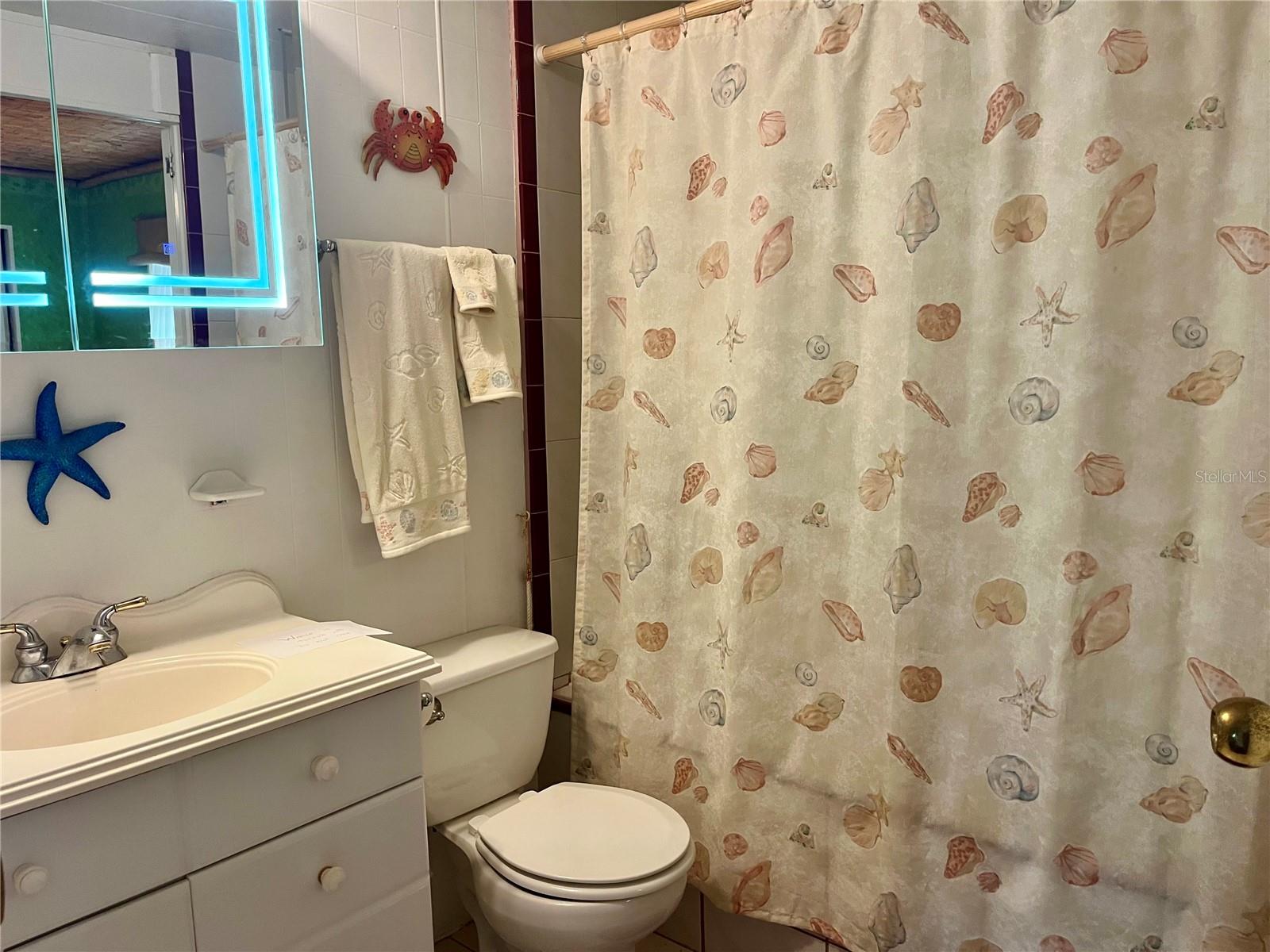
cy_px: 476
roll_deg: +1.4
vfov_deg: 53.1
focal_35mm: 26
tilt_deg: -7.6
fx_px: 954
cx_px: 635
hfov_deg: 67.3
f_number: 1.6
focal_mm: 5.1
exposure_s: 1/60
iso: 125
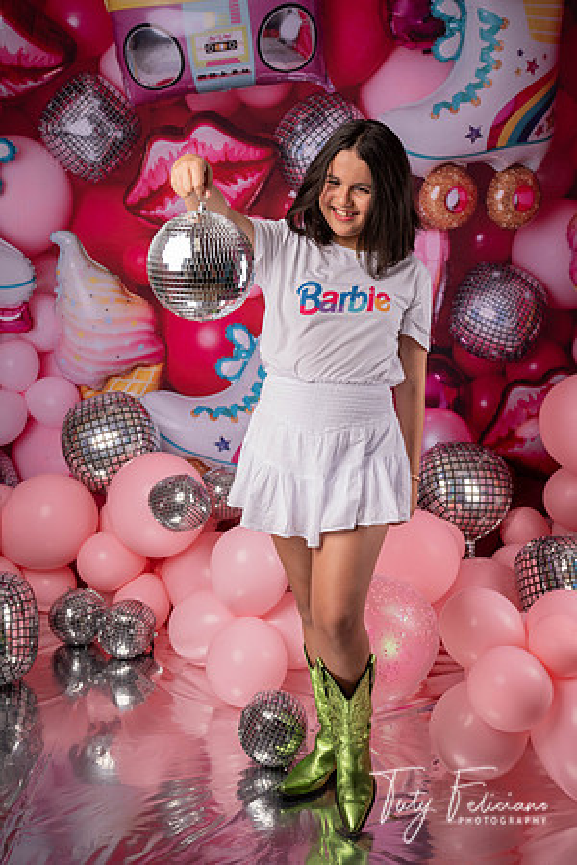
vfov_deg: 47.4
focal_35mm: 41
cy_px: 432
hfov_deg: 32.6
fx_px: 986
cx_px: 288
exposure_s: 1/250
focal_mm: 41
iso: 125
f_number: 4.5
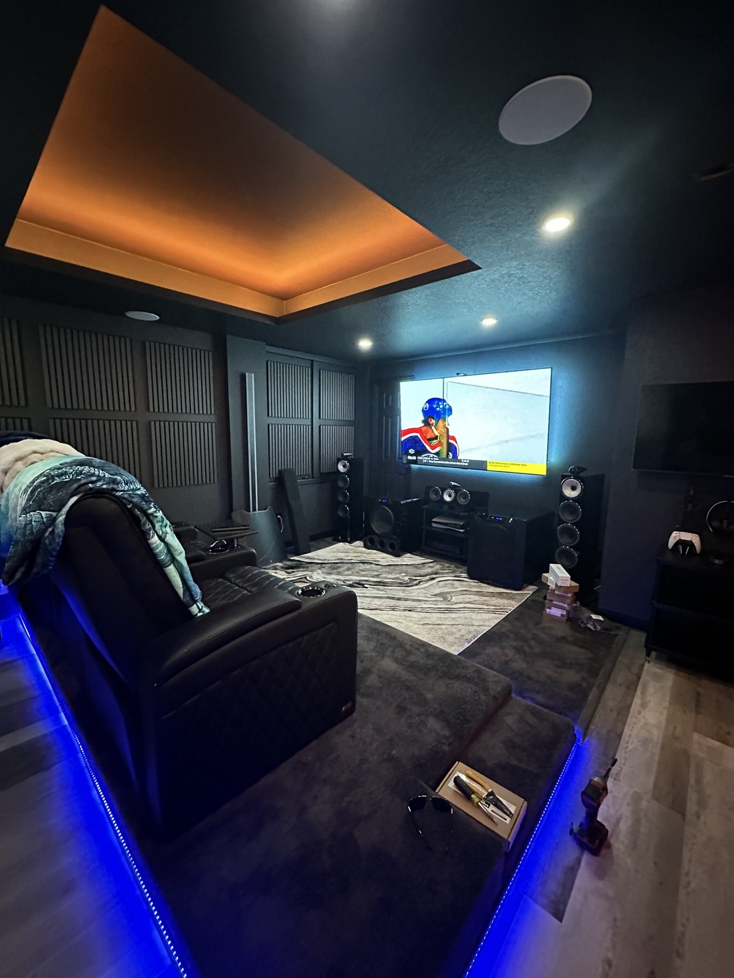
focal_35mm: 14
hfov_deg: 85.7
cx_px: 367
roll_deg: -1.3
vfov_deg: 102.1
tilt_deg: -8.2
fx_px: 396
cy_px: 489
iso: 1250
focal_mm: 2.22
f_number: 2.2
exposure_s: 1/43
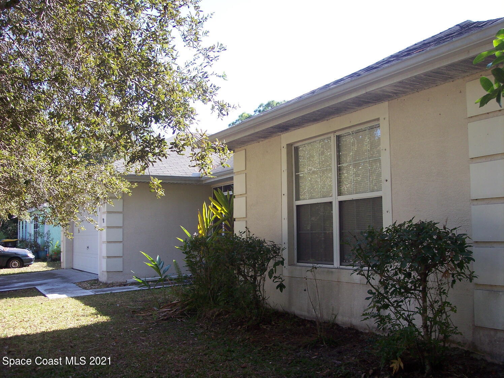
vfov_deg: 36.8
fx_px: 568
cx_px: 252
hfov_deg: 47.9
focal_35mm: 39
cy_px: 189
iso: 100
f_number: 3.4
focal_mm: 8
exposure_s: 1/250
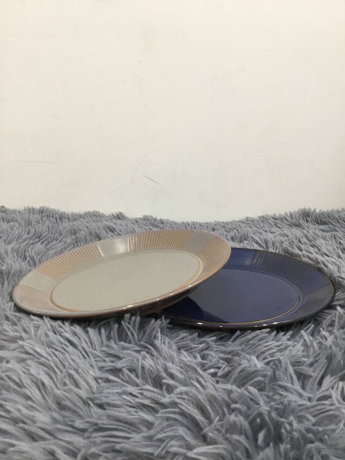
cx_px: 172
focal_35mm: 31
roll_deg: -1.4
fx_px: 412
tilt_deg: -16.9
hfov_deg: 45.4
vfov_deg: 58.4
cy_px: 230
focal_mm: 3.3
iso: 100
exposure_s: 1/33
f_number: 2.4
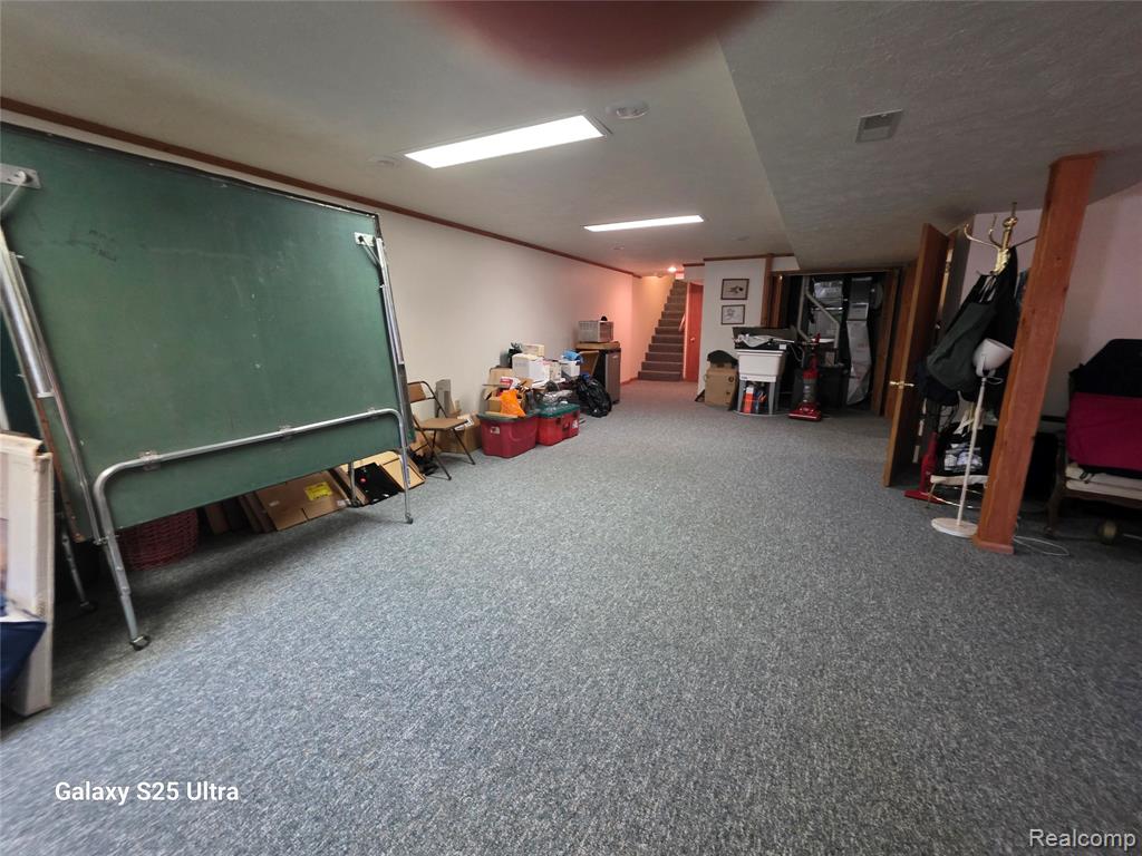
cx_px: 571
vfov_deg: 89.9
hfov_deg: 106.2
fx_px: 429
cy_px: 428
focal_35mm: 13
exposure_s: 1/60
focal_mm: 2.2
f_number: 1.9
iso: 640
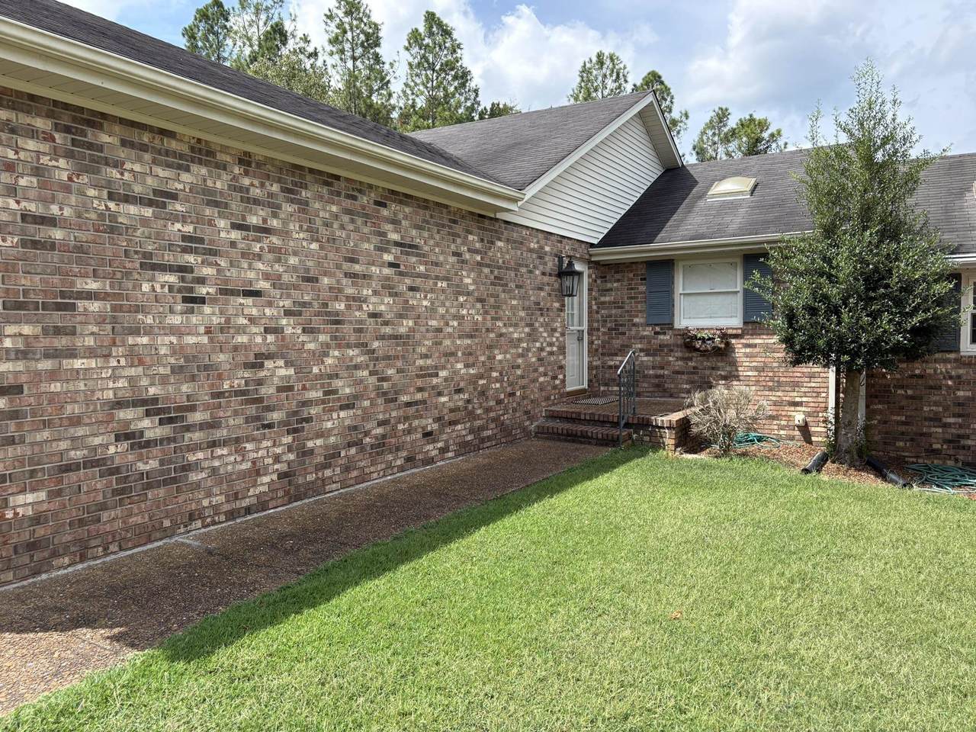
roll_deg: +1.1
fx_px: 733
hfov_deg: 67.3
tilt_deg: -1.6
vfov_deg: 53.1
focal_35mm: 26
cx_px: 488
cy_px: 366
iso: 64
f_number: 1.6
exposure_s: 1/2364
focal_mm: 5.96
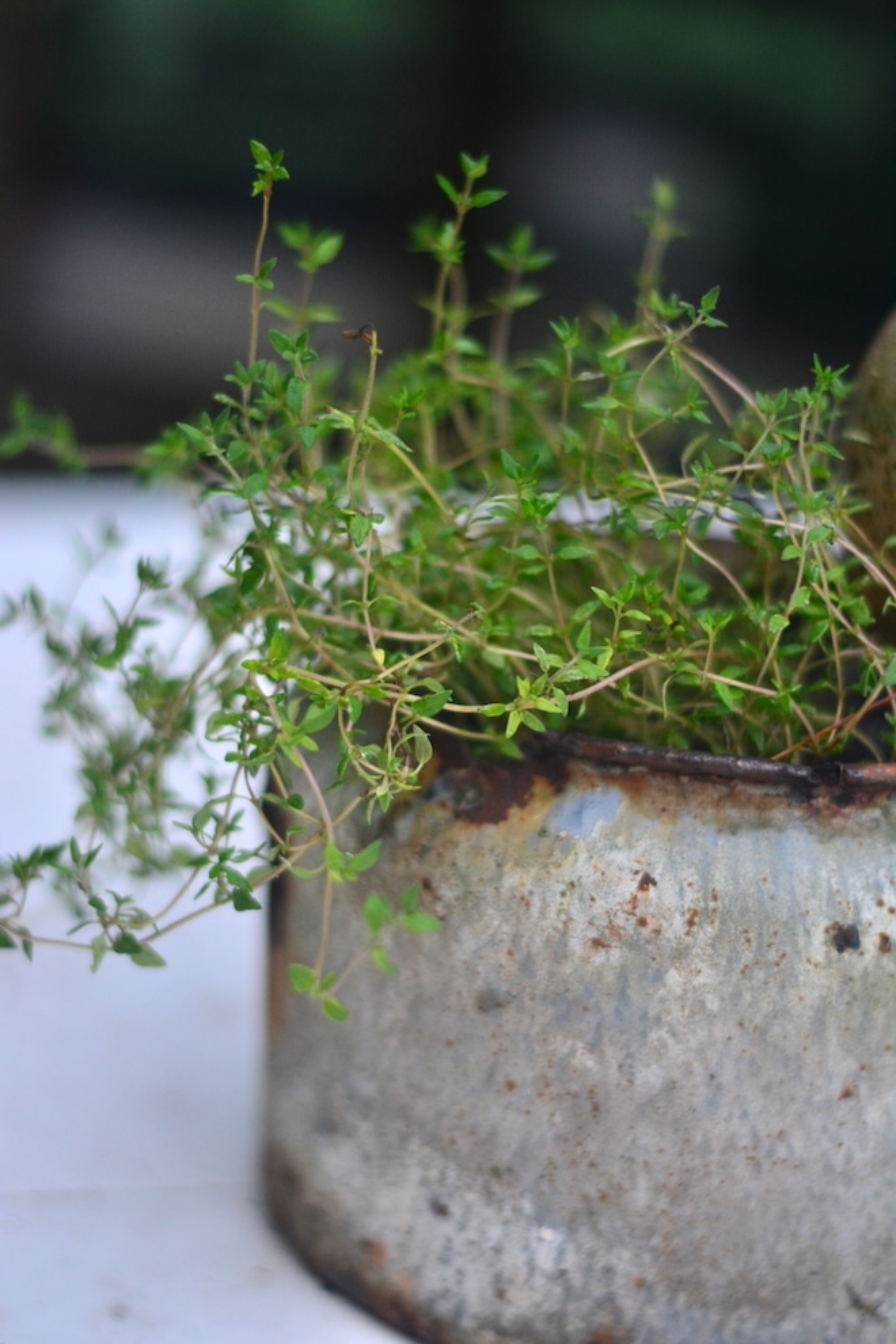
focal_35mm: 75
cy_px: 672
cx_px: 448
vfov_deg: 27.0
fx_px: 2800
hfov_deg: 18.2
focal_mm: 50
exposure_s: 1/500
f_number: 1.8
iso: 800
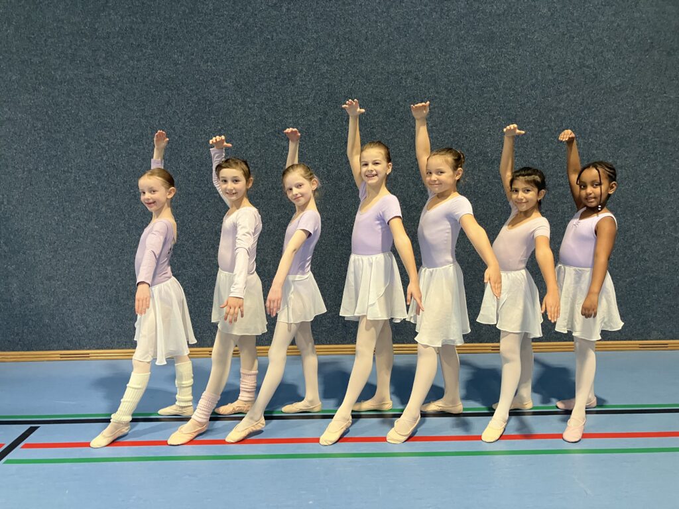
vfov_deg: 49.7
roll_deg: -0.3
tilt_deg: -8.8
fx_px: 549
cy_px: 254
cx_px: 340
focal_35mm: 28
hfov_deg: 63.4
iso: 160
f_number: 1.8
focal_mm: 3.99
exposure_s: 1/60
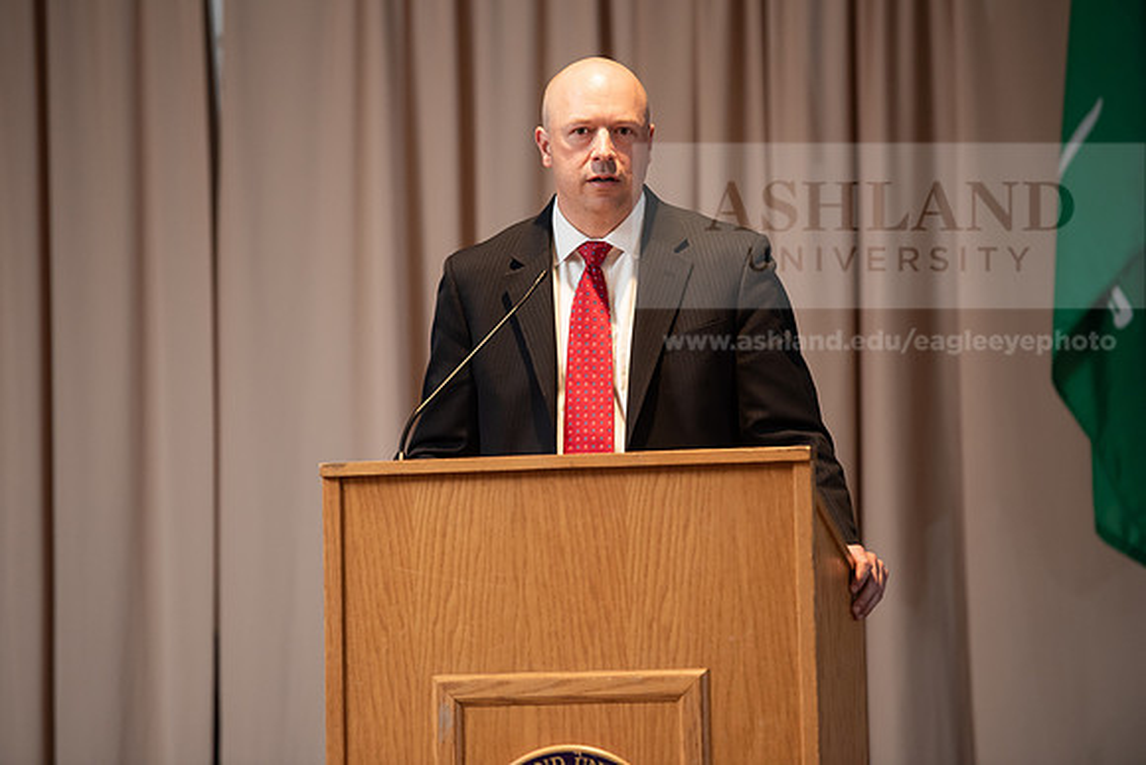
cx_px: 573
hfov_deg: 11.7
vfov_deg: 7.9
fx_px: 5572
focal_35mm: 175
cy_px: 382
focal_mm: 175
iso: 1600
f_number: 3.5
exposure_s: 1/200
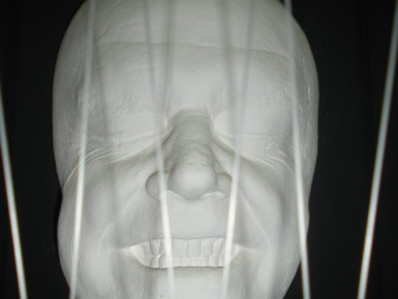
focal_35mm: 56
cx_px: 192
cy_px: 226
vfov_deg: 25.8
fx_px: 644
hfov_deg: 34.3
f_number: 3.5
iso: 64
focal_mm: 6.3
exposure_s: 1/30
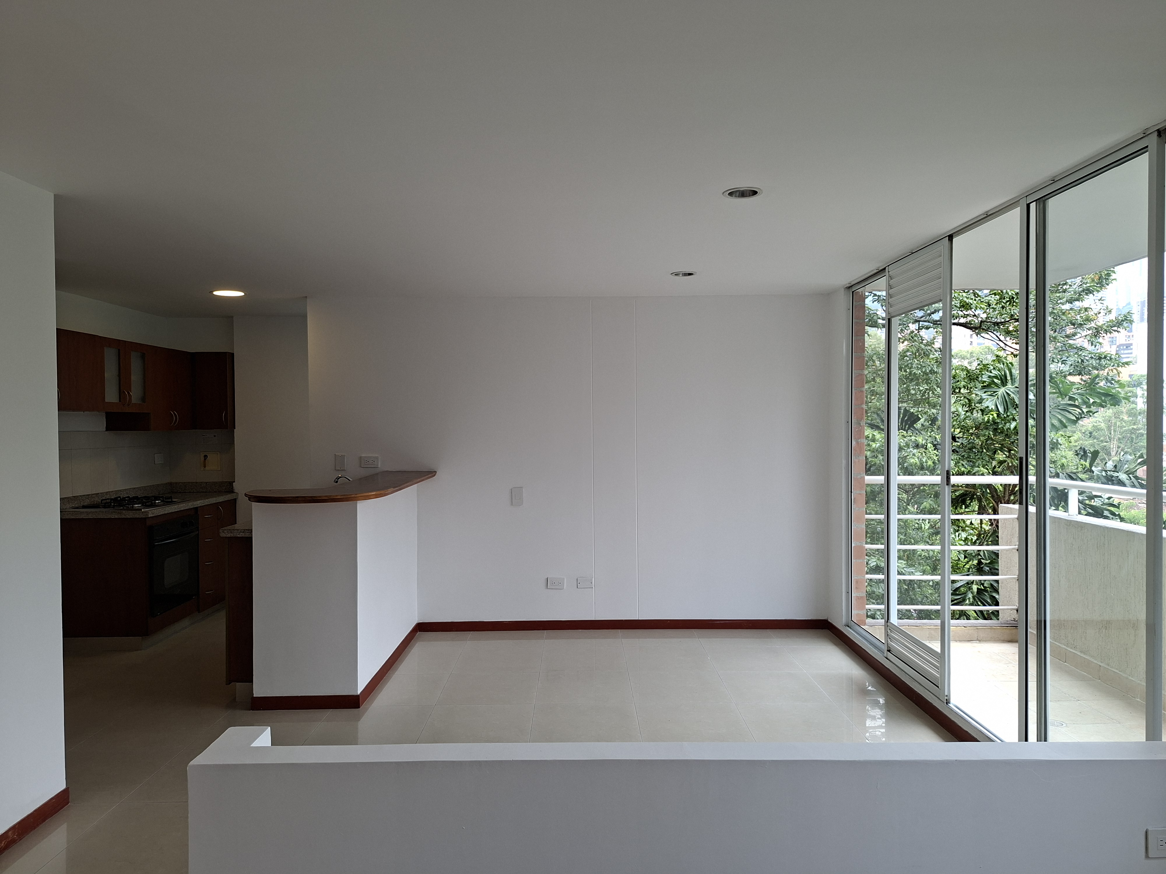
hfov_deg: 73.9
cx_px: 583
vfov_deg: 58.9
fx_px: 775
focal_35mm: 23
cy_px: 437
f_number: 1.8
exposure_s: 1/113
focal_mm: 5.54
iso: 50
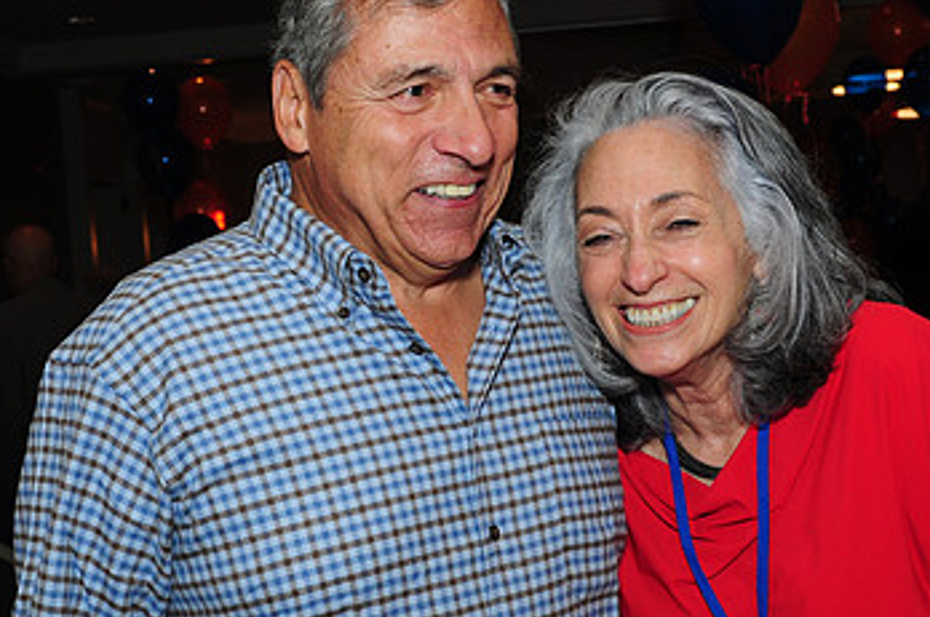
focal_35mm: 70
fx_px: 1806
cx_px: 401
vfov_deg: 19.3
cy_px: 407
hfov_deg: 28.8
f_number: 5
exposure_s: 1/60
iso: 500
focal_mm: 28
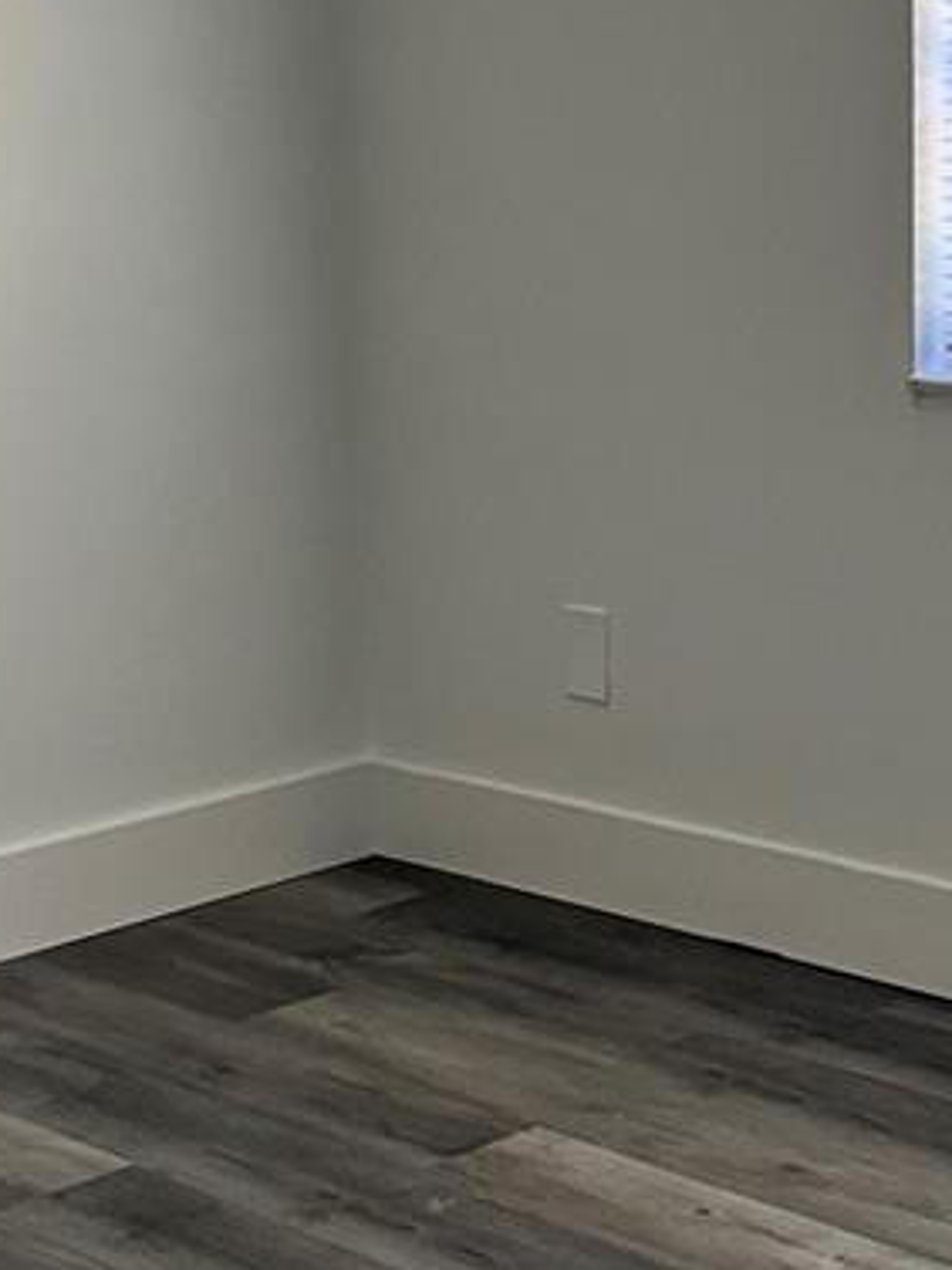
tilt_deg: -15.0
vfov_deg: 23.5
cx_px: 446
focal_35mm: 83
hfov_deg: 17.8
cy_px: 740
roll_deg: +2.8
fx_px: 3044
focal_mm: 5.1
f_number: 1.6
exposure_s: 1/77
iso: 125
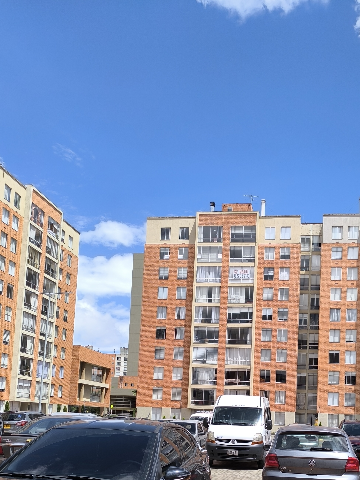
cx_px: 240
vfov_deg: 48.8
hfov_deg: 39.2
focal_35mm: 36
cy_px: 374
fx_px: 499
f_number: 1.65
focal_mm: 6.14
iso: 50
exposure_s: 1/1164
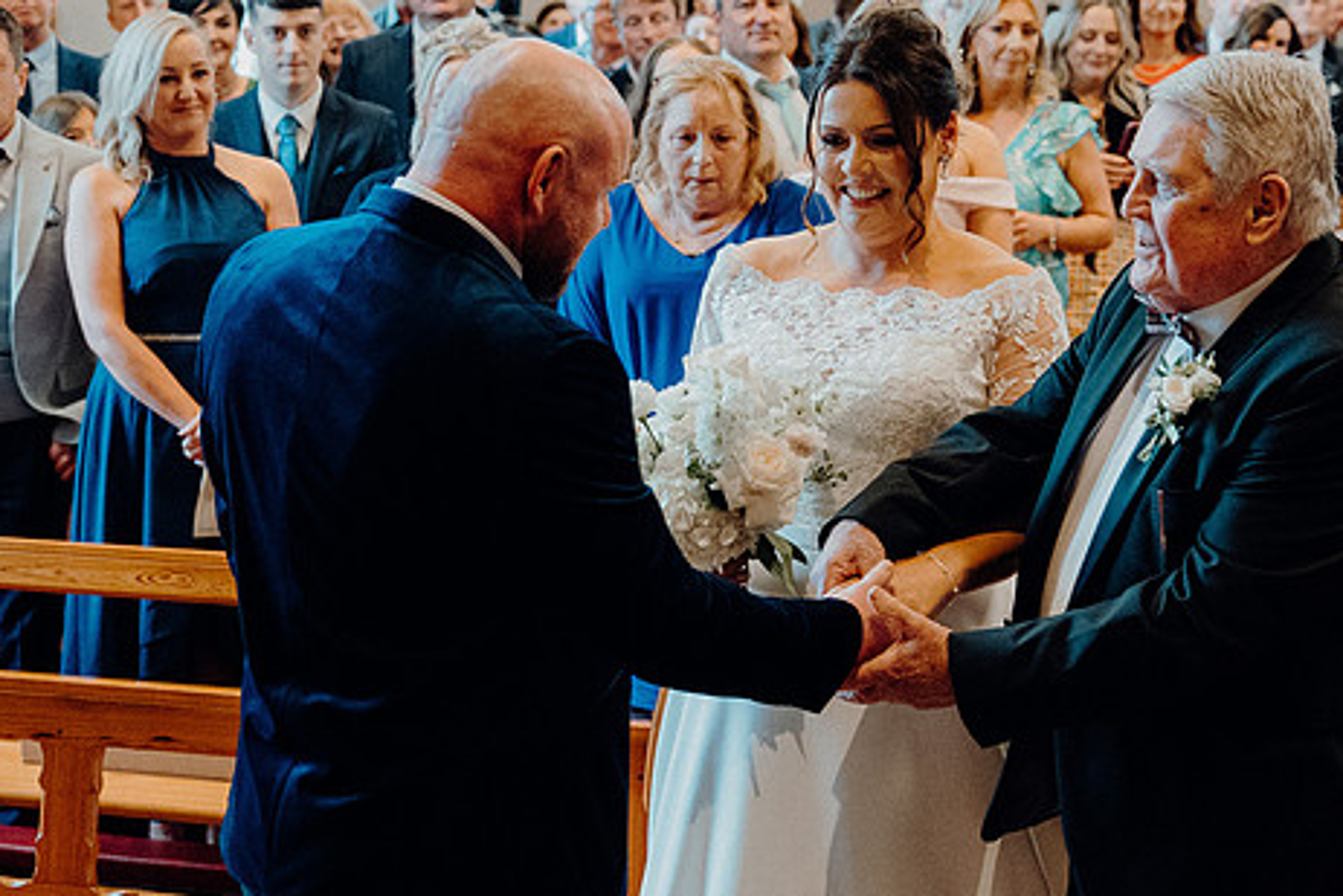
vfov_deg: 17.3
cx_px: 734
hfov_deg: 25.7
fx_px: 2948
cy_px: 410
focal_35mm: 79
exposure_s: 1/160
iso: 4000
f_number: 3.2
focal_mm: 42
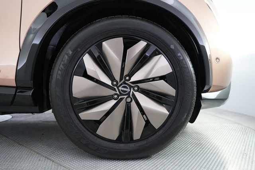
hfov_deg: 73.8
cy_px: 85
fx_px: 170
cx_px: 128
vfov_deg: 53.1
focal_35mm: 24
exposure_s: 1/160
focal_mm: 24
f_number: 2.8
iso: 4000
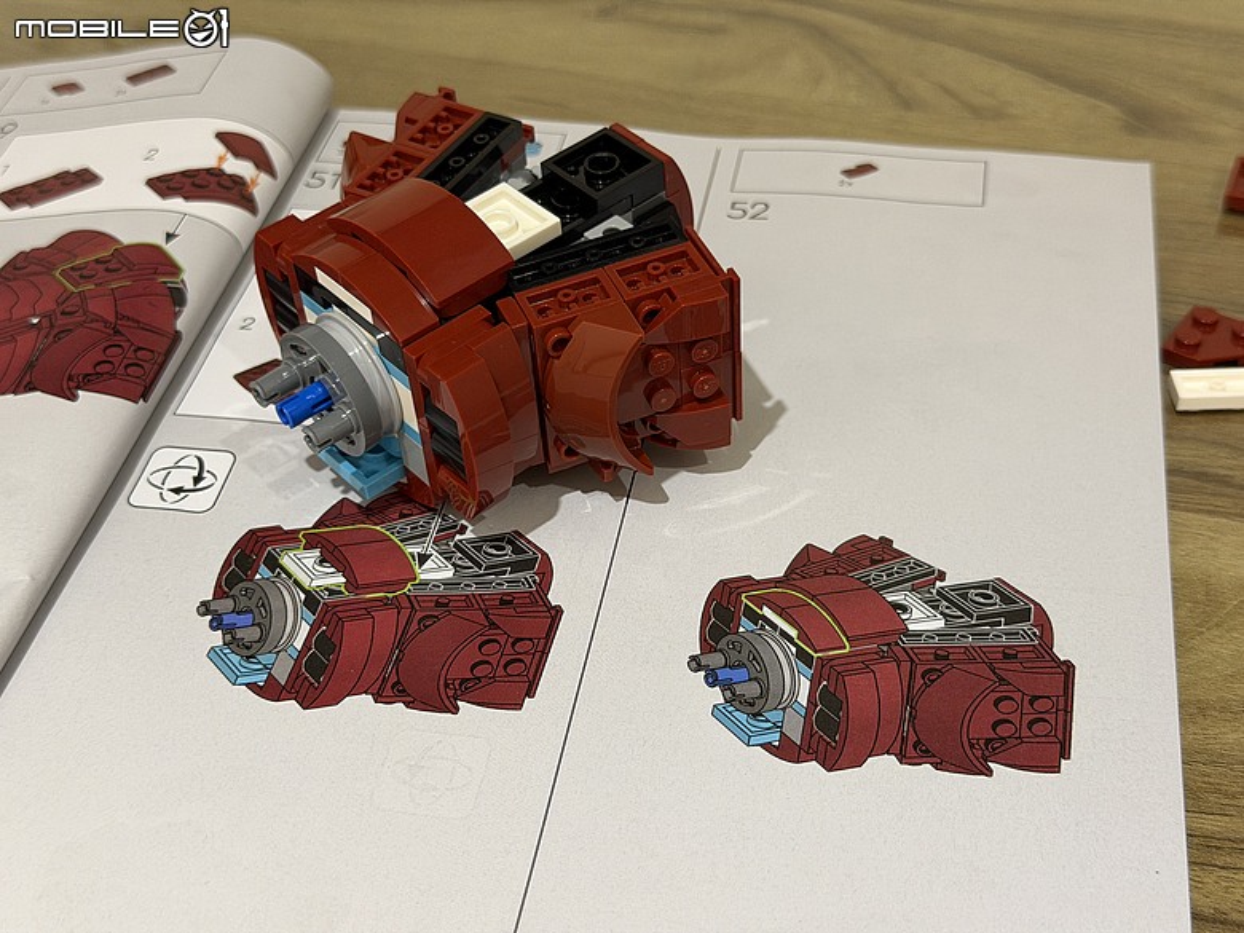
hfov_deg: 39.7
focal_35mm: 48
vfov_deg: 30.3
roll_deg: +3.2
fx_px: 1725
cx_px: 622
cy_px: 466
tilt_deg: -41.9
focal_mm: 6.76
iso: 250
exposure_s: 1/60
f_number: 1.78
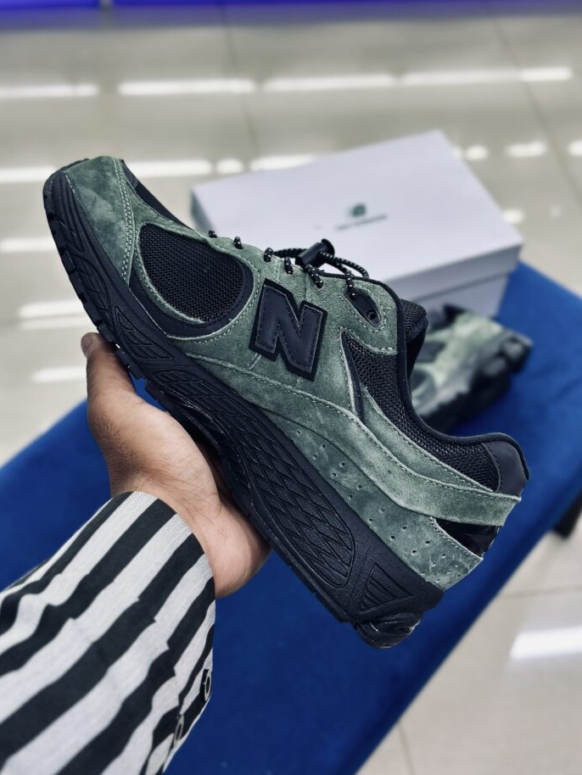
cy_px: 384
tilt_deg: -49.4
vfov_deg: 38.9
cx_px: 294
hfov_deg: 29.7
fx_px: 1098
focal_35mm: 49
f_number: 1.78
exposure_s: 1/121
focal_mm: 6.86
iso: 100
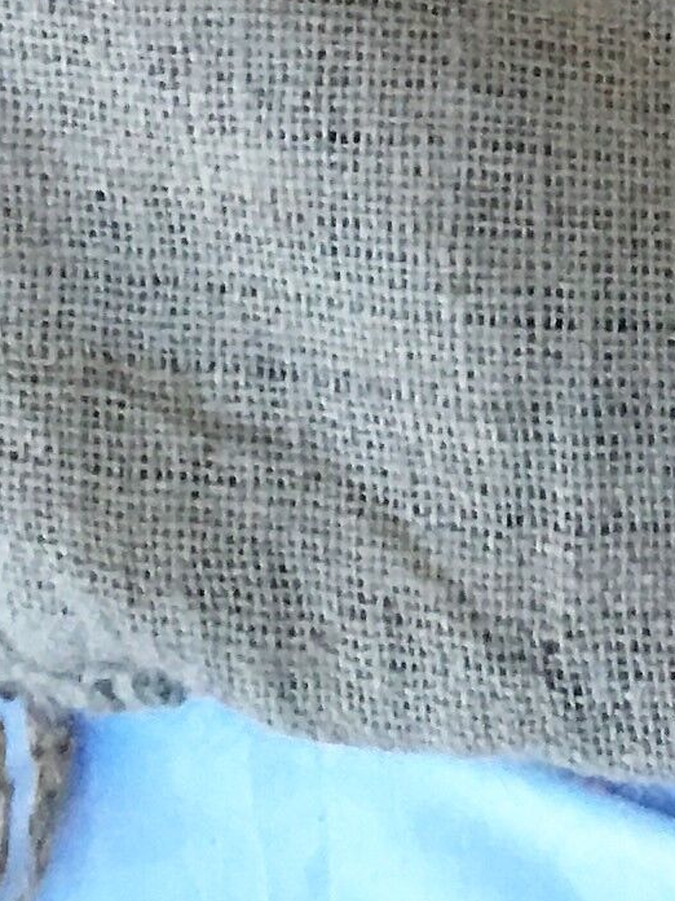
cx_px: 1765
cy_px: -1689
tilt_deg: -74.4
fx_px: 4368
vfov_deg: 9.5
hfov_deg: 8.0
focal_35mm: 168
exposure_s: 1/17
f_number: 2.2
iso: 100
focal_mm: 4.15
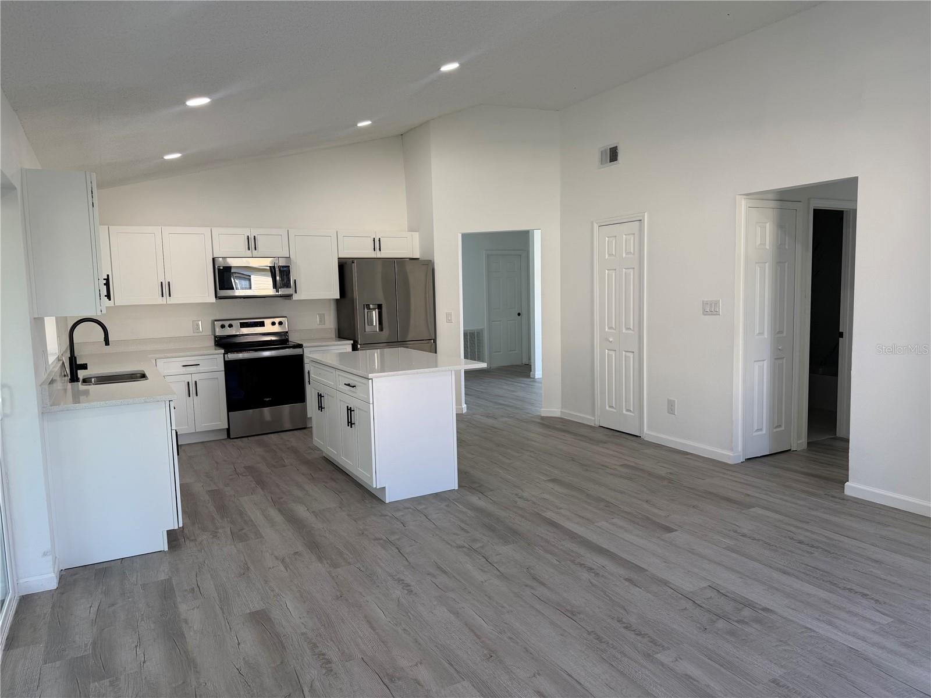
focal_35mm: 24
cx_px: 466
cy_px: 349
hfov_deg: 71.6
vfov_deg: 56.8
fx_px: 645
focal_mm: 6.76
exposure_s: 1/121
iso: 64
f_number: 1.78
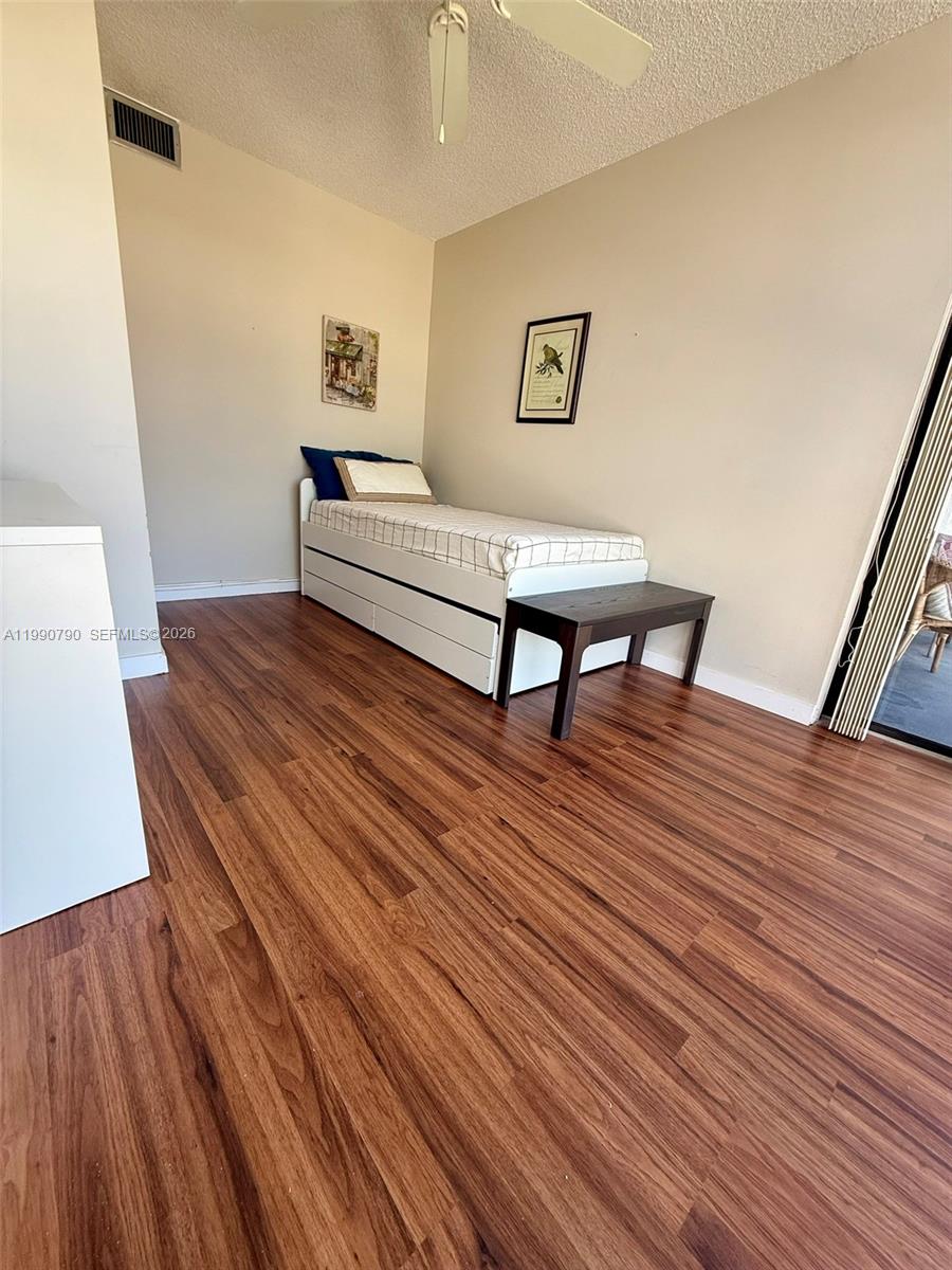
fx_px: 513
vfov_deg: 102.1
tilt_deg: -17.4
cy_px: 635
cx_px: 476
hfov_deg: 85.7
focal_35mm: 14
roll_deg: -5.4
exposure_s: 1/99
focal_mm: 2.22
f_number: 2.2
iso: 80
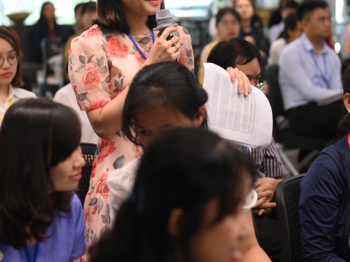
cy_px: 91
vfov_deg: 14.9
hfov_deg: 19.8
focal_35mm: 99
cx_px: 141
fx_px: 1001
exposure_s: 1/160
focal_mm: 50
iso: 400
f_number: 2.2
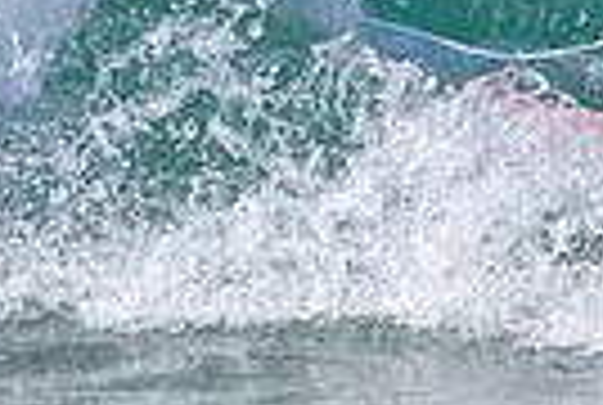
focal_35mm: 2675
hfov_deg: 0.8
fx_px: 44906
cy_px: -272
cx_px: 1089
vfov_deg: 0.5
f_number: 11
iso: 800
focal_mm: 620
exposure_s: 1/2000
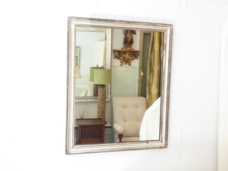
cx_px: 114
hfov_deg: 50.1
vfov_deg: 38.7
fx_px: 244
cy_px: 86
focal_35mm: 37
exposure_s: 1/20
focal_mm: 6.7
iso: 400
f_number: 3.7
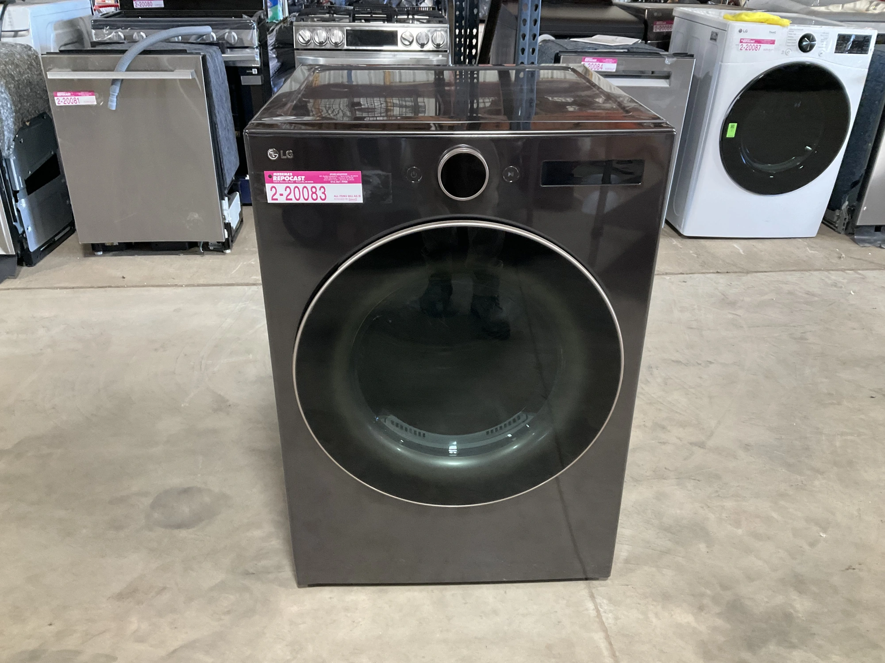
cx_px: 442
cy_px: 332
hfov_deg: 61.7
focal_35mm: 29
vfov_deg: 48.2
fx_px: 741
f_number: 1.8
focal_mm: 3
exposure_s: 1/60
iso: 200
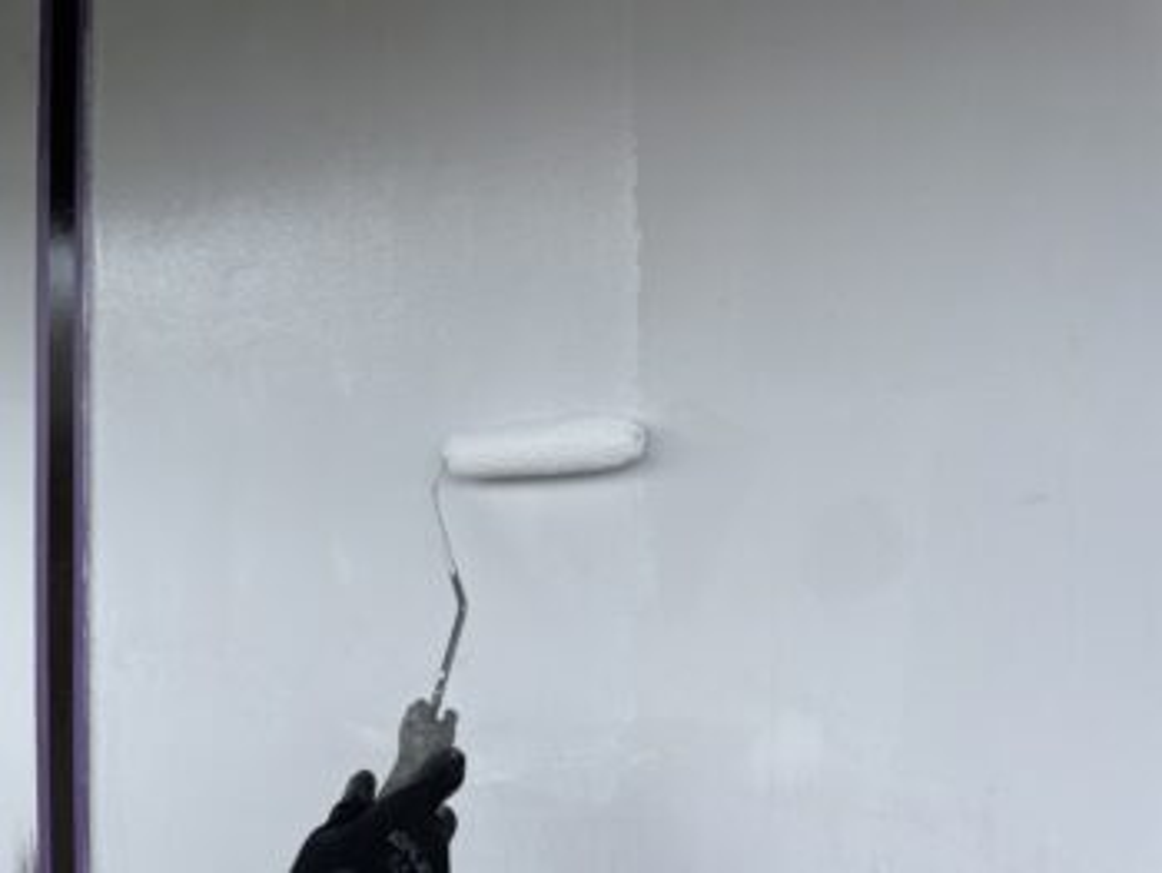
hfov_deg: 67.3
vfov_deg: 53.1
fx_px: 873
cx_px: 581
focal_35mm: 26
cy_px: 436
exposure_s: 1/584
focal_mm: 4.2
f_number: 1.6
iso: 32
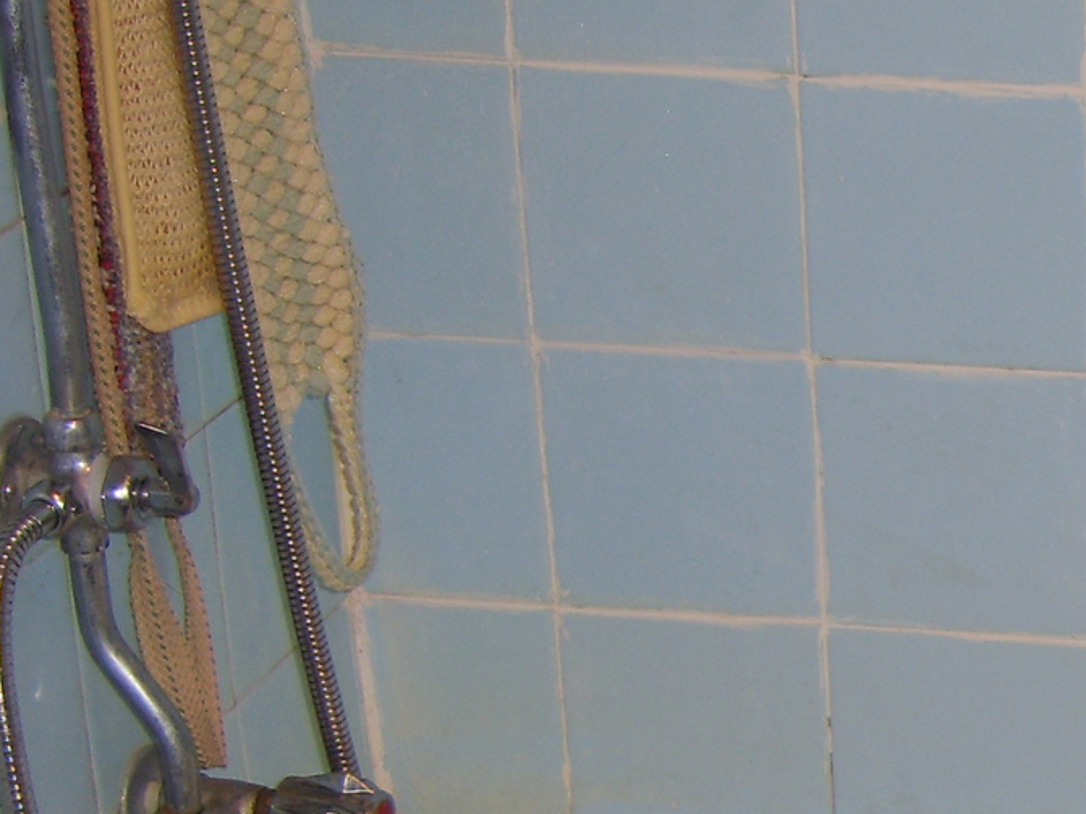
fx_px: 3639
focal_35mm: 116
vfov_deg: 12.7
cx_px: 1572
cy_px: 731
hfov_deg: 15.8
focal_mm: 7.8
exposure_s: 1/30
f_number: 2.8
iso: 50
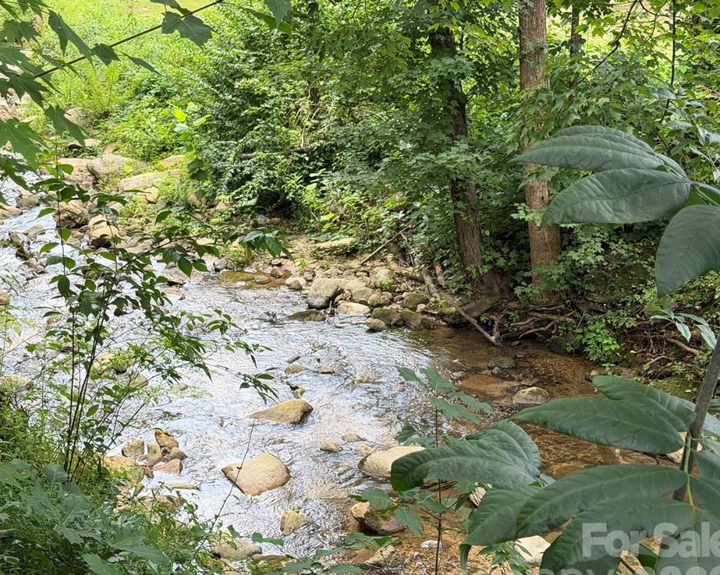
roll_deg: +0.1
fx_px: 1385
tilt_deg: -19.5
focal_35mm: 65
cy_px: 245
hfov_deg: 28.9
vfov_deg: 23.5
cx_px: 239
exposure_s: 1/386
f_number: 1.78
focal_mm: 6.76
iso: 64
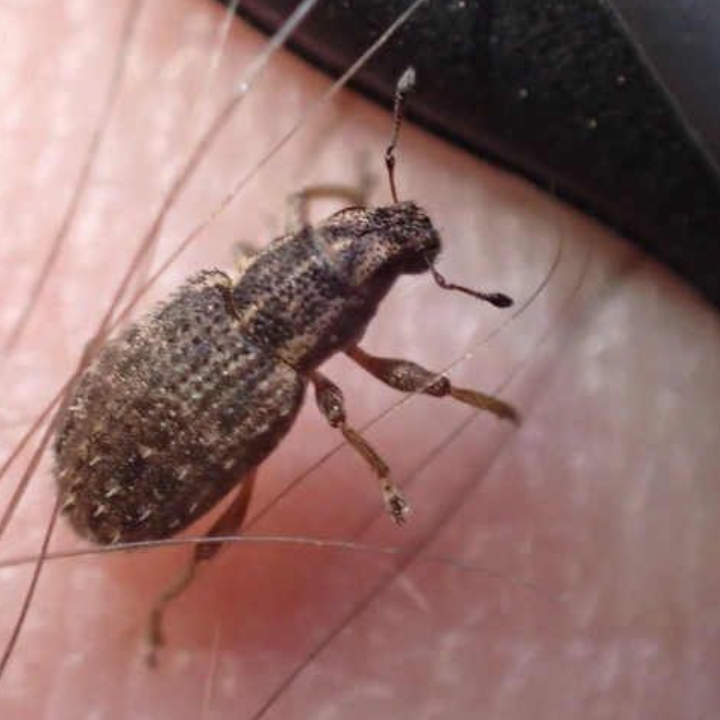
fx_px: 2800
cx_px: 282
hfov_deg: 14.6
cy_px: 358
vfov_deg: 14.7
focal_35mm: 119
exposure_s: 1/100
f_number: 4.9
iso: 500
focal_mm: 18
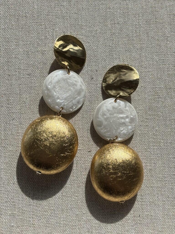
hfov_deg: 28.0
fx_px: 351
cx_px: 88
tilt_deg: -75.0
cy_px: 117
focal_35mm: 52
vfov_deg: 36.8
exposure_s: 1/3311
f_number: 1.6
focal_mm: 5.96
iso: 40
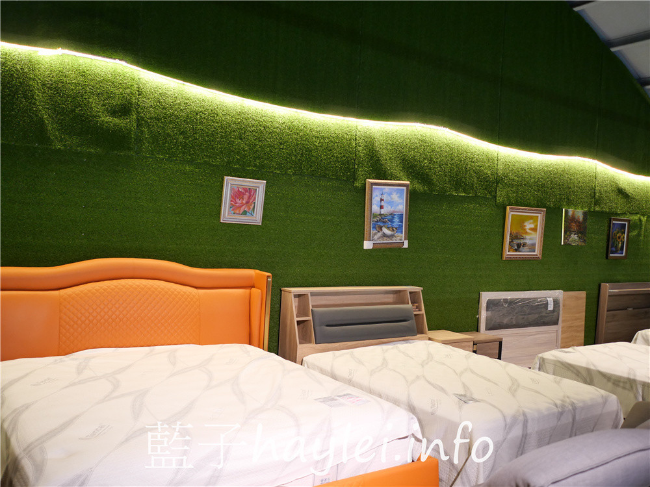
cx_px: 325
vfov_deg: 46.8
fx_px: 563
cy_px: 244
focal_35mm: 30
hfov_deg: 60.0
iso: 640
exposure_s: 1/60
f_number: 1.7
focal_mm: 15
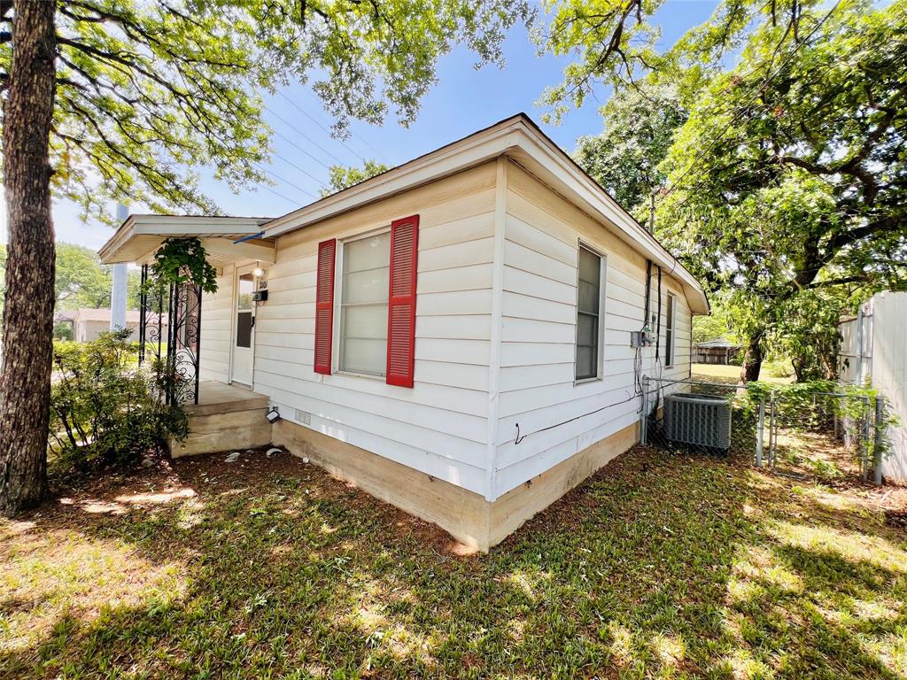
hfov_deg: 106.2
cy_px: 340
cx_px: 454
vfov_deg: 89.9
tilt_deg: +0.6
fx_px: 341
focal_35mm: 13
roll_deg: -2.0
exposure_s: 1/270
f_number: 1.8
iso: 32
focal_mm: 1.57
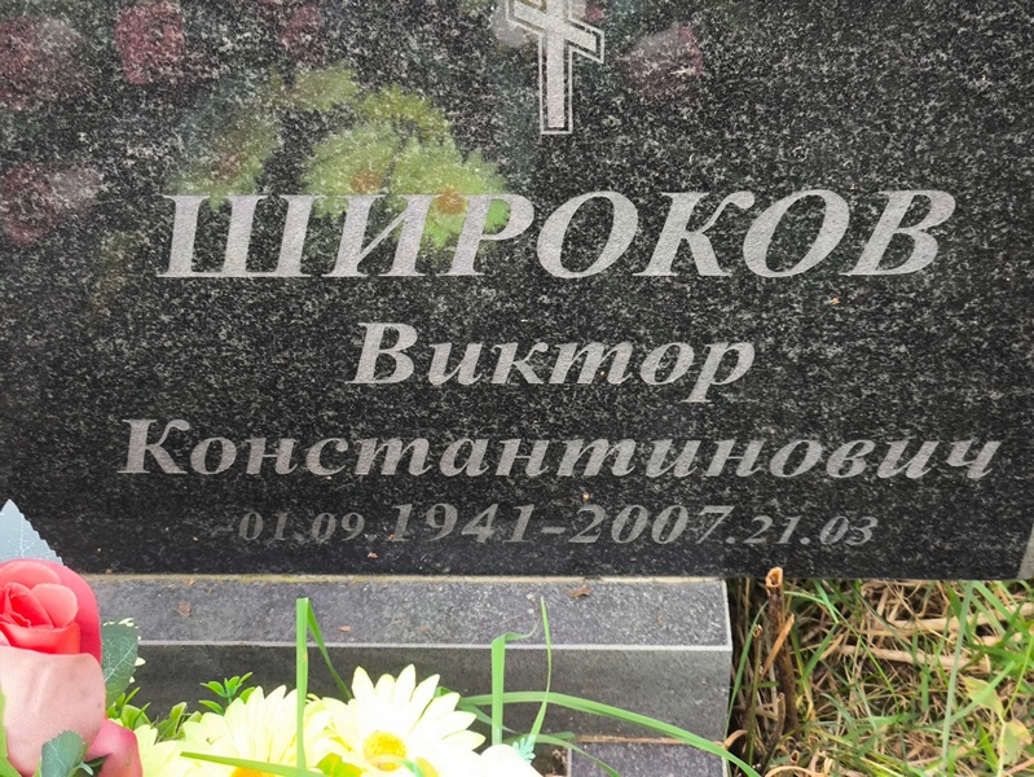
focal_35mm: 50
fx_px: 1494
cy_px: 388
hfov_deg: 38.2
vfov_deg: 29.1
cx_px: 517
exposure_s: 1/60
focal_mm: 4.71
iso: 64
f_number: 1.7
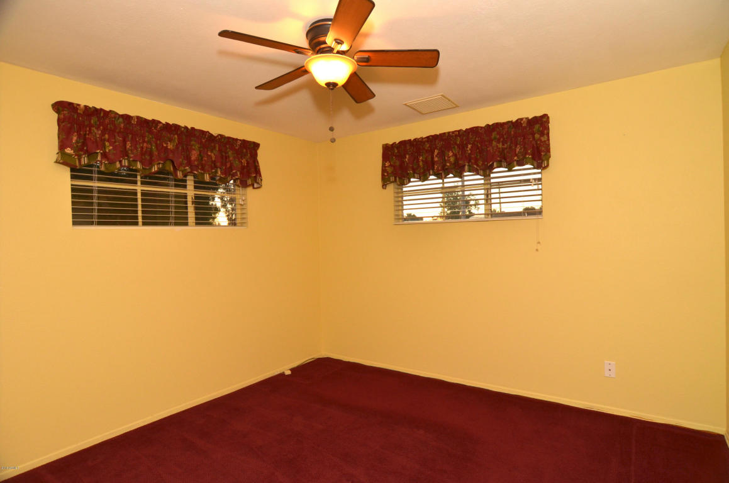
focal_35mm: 18
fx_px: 364
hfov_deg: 90.1
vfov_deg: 67.2
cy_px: 242
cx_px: 364
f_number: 5.6
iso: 400
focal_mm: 12
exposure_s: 1/60
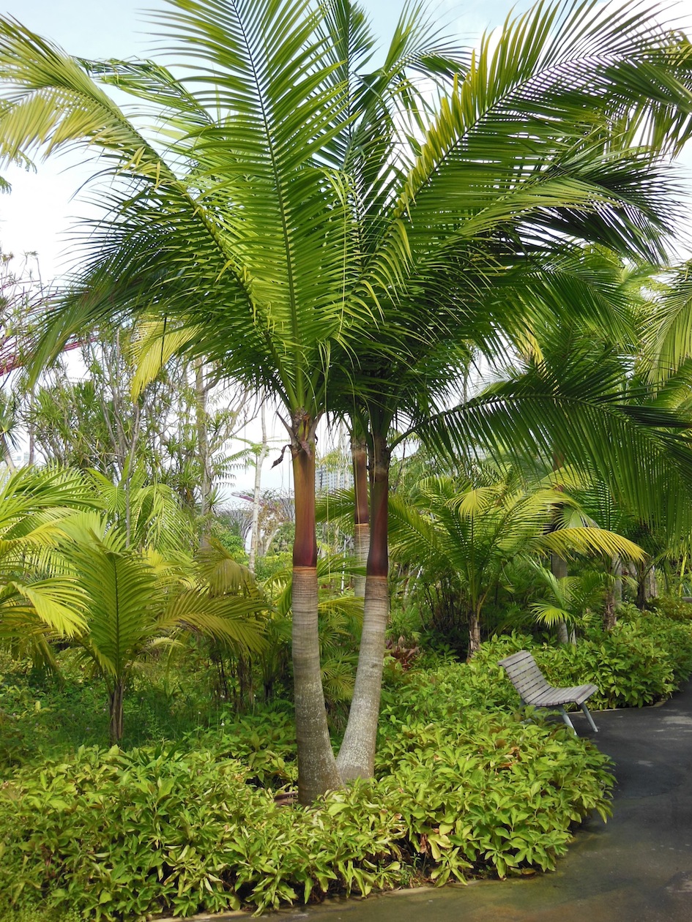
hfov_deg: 32.2
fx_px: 1199
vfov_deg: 42.1
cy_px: 461
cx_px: 346
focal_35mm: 45
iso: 125
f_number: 4.4
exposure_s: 1/320
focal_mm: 8
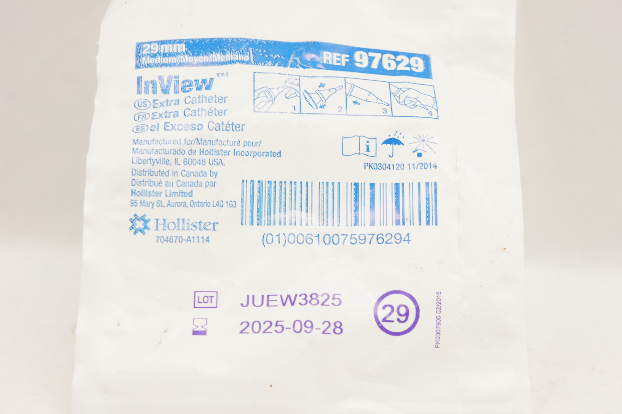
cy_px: 207
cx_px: 311
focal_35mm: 82
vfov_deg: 16.5
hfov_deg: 24.6
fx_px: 1424
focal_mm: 55
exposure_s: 1/25
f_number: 8
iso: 200
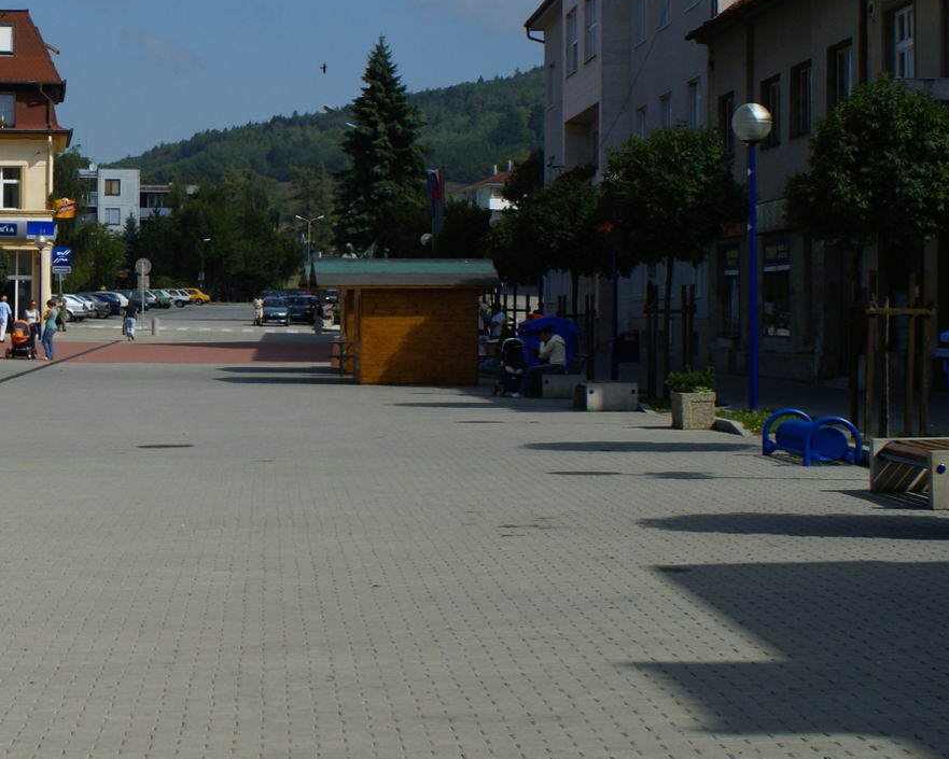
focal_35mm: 86
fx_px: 2416
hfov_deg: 21.3
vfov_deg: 17.8
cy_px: 184
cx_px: -34
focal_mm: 28
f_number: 11
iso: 100
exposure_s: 1/320
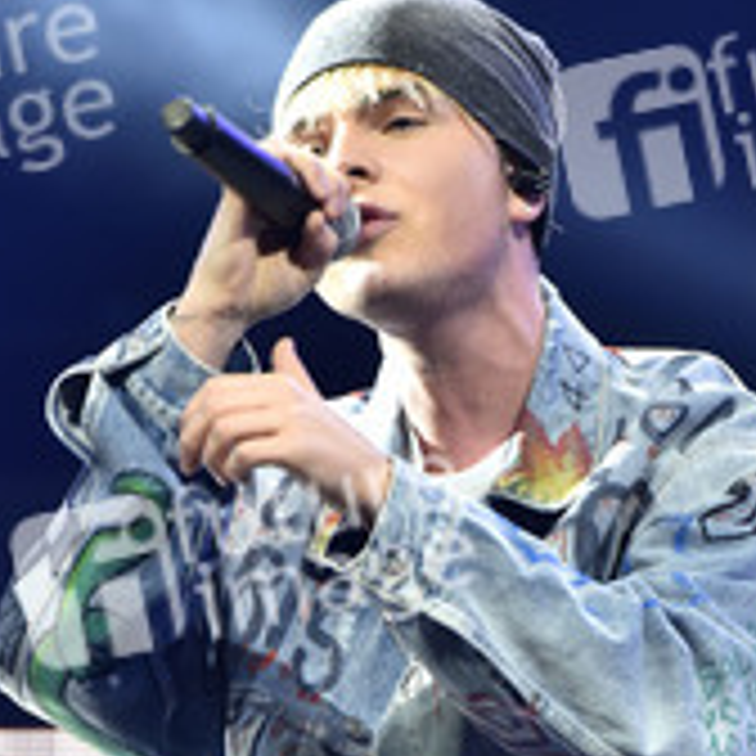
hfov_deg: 2.2
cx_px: 374
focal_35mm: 790
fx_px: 19520
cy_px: 788
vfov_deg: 2.2
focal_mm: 390
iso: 2000
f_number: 6.3
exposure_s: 1/160
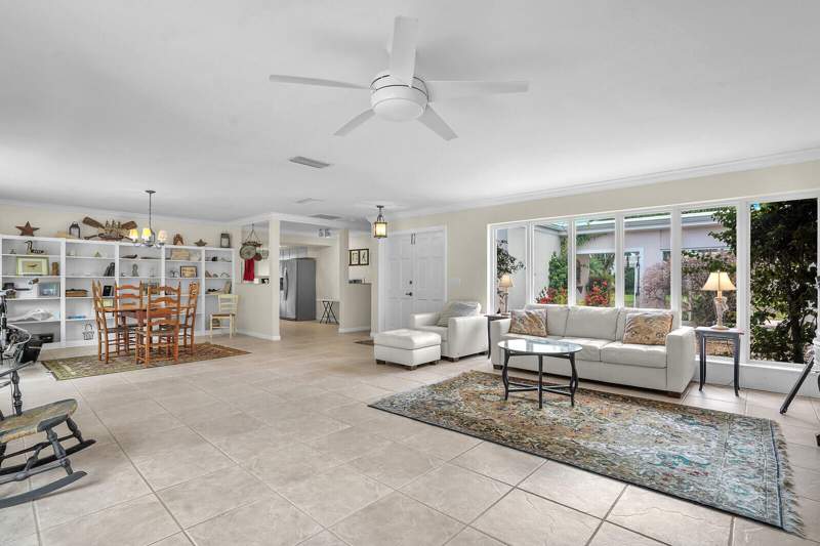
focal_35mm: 16
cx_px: 410
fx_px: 364
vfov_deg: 73.7
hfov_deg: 96.7
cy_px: 273
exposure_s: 1/30
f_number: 4
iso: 800
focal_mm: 16
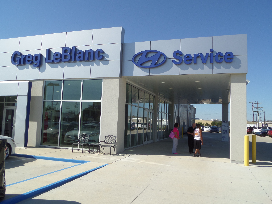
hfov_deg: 55.4
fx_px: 259
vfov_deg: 42.9
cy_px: 99
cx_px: 135
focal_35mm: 33
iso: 100
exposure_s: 1/1000
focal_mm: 5.3
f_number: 3.9
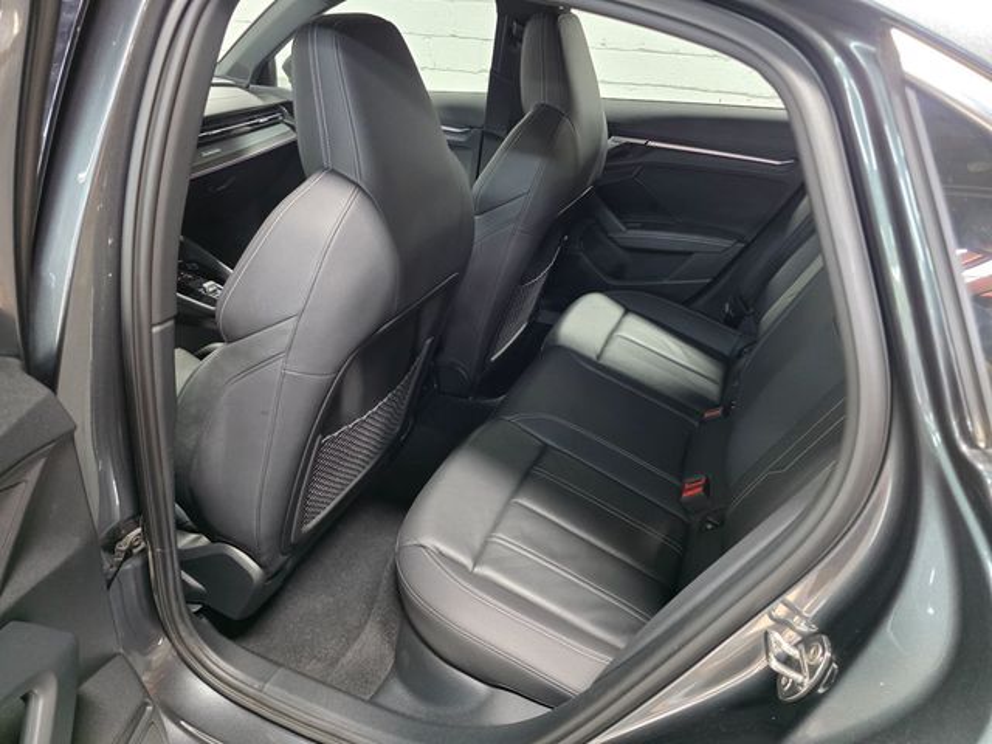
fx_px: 659
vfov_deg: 58.9
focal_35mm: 23
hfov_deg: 73.9
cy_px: 372
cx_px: 496
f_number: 1.7
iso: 1000
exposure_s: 1/120
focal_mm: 6.3
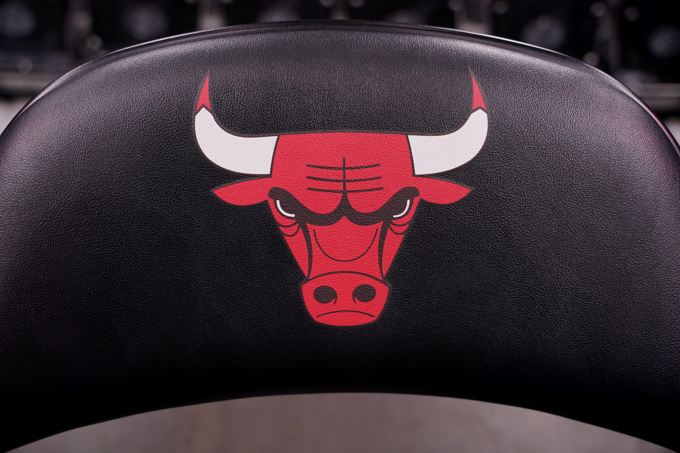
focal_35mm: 30
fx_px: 569
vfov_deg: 43.5
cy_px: 226
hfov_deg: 61.8
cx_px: 340
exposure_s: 1/400
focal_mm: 30.1
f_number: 4
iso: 1250
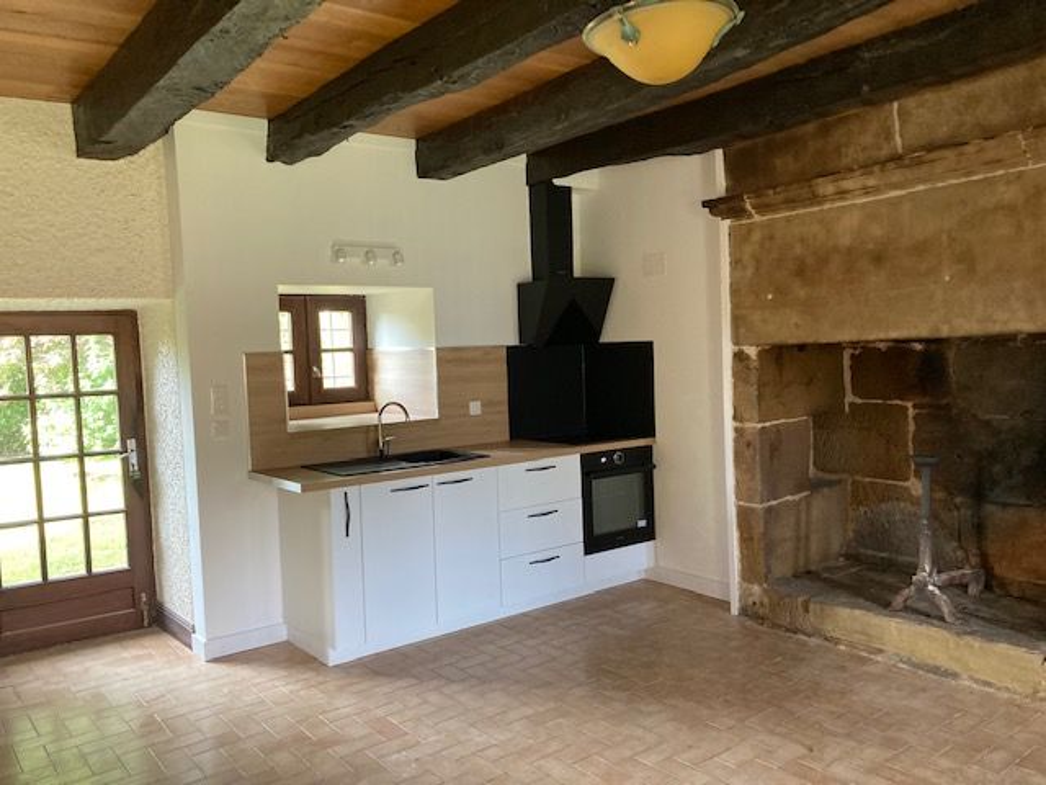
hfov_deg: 63.4
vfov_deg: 49.7
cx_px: 523
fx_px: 846
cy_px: 392
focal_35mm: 28
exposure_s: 1/60
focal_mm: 3.99
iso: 200
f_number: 1.8
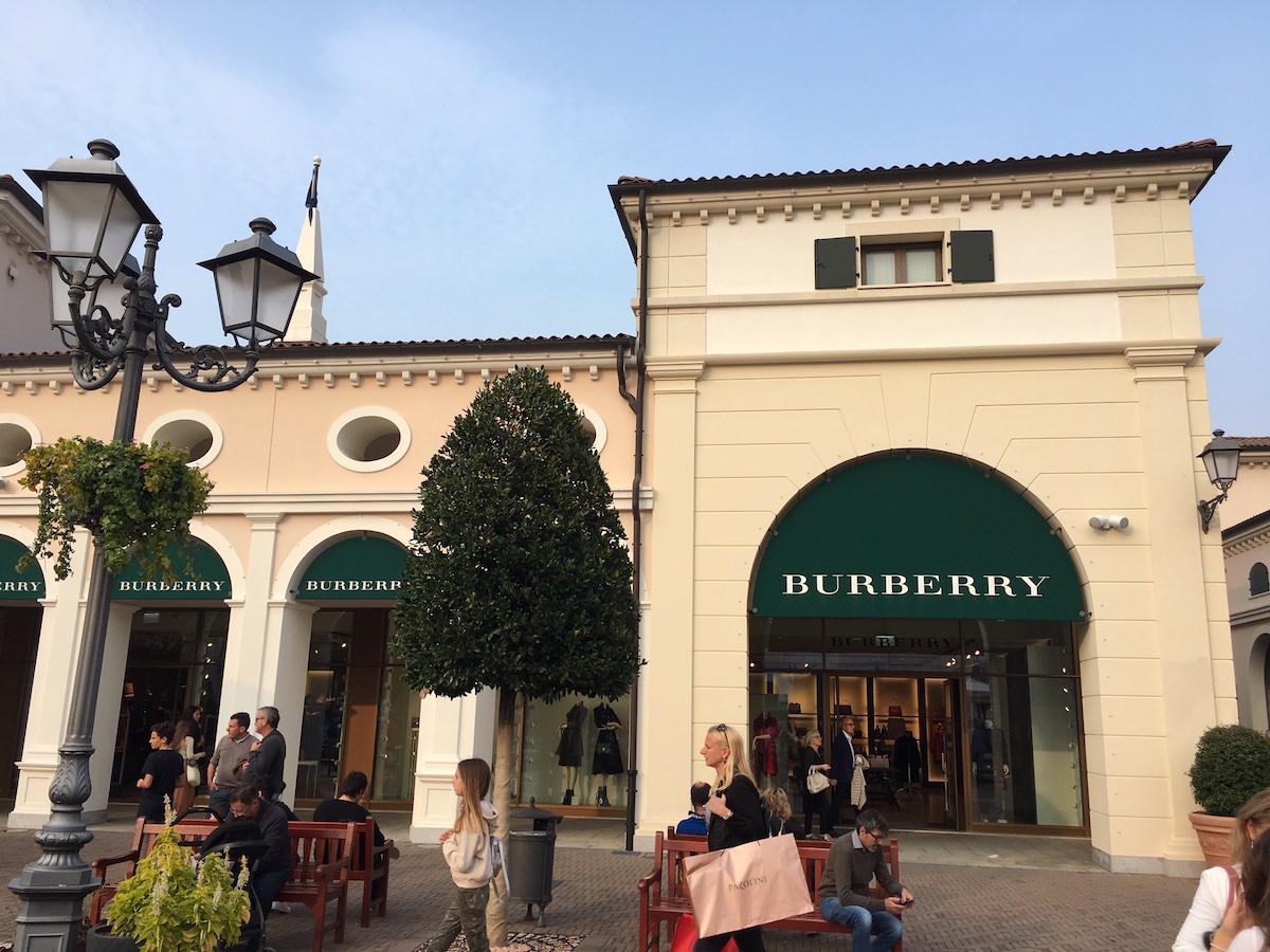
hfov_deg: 61.7
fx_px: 1064
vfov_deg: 48.2
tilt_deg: +13.4
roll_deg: -0.6
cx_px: 635
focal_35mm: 29
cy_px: 476
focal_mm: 4.15
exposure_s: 1/754
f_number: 2.2
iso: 25
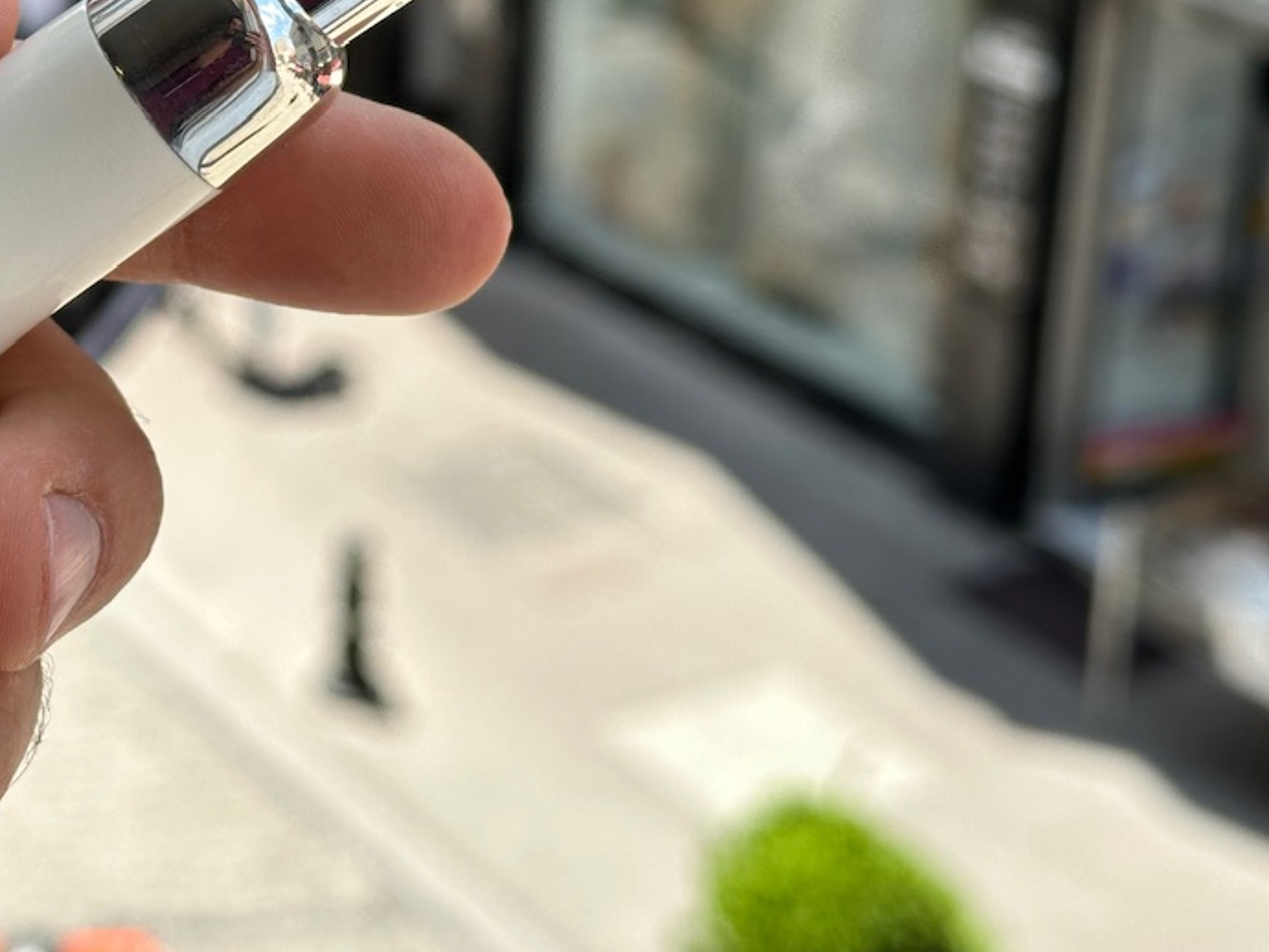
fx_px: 3264
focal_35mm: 89
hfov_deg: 21.7
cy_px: 110
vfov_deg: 16.4
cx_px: 226
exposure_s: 1/1376
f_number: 1.78
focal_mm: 6.86
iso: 64
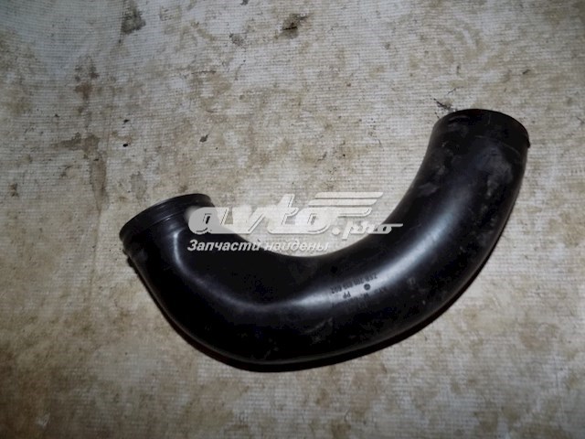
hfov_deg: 73.9
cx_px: 292
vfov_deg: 58.9
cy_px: 220
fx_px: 389
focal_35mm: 23
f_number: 3.1
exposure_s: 1/30
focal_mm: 4
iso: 200
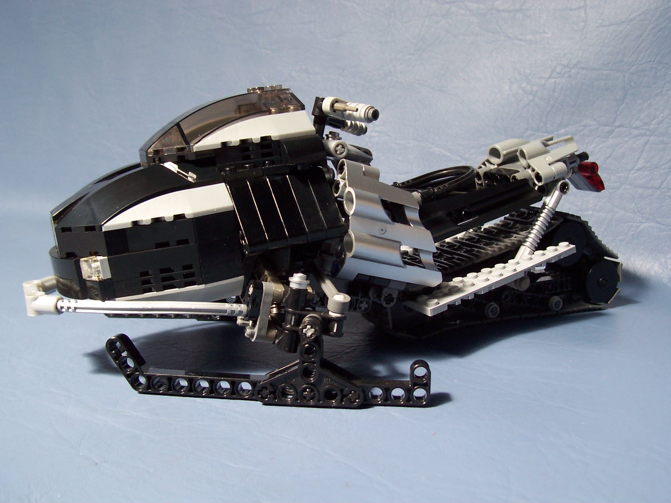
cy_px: 252
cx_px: 336
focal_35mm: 37
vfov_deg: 38.7
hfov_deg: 50.1
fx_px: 717
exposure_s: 1/250
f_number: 2.8
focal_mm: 5.6
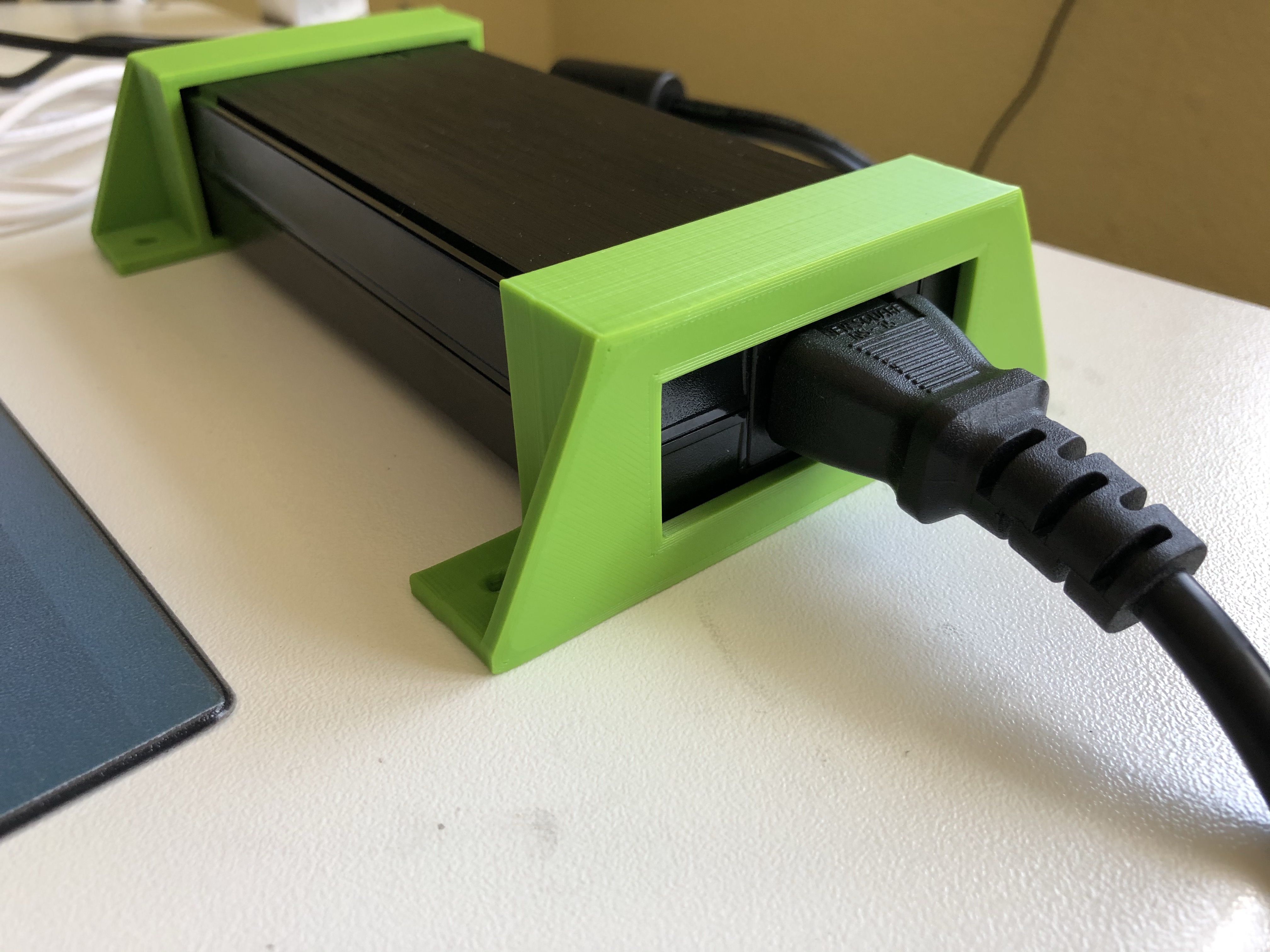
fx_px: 1027
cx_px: 635
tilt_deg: -33.9
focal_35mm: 28
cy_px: 476
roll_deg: +0.4
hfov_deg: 63.4
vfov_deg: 49.7
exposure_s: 1/40
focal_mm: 4
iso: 25
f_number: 1.8
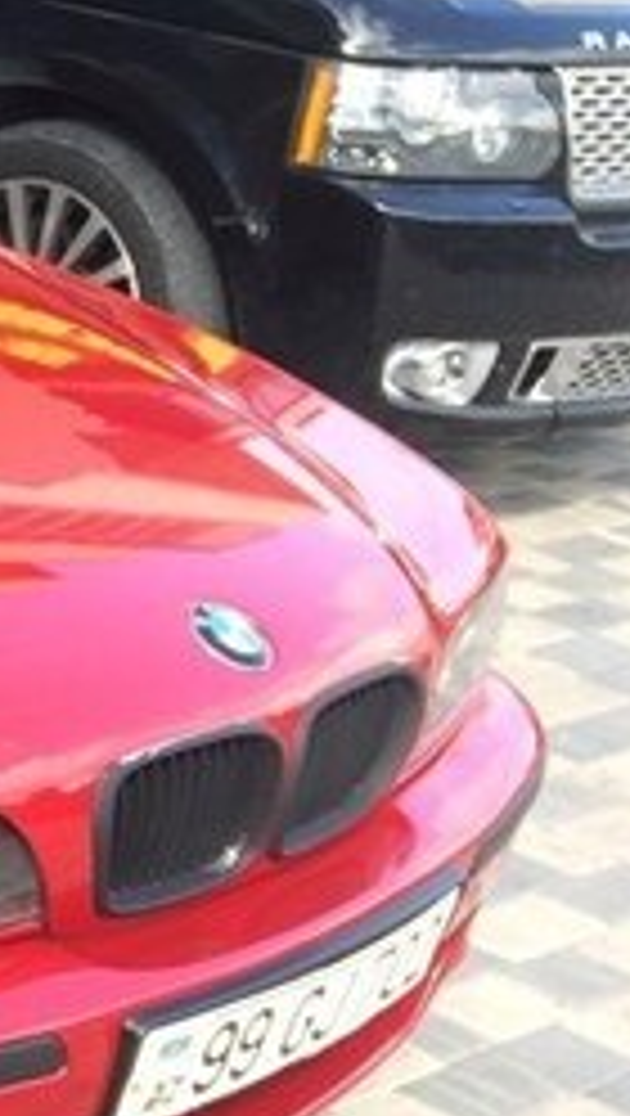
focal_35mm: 84
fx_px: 2488
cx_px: -824
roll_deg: -1.9
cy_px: 668
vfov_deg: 25.2
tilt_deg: -20.9
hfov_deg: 12.0
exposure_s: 1/275
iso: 32
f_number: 2.2
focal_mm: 4.15
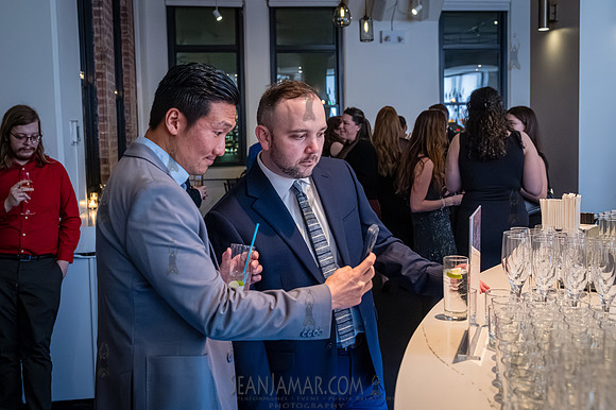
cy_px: 185
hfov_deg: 48.9
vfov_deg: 33.6
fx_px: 678
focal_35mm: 40
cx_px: 304
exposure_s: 1/200
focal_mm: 35
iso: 12800
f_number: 4.5
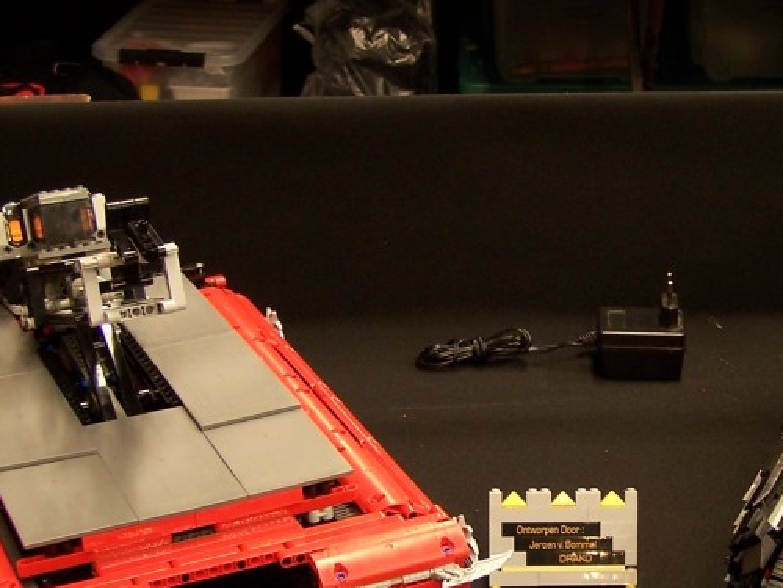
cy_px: 387
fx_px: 1855
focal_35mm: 82
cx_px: 615
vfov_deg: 17.9
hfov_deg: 23.5
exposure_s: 1/2
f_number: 2.8
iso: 80
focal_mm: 6.7
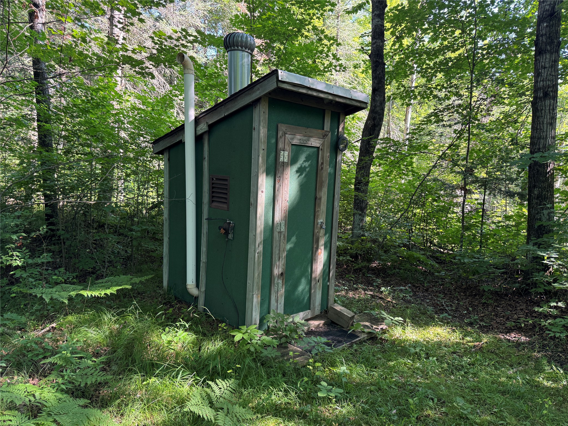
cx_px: 284
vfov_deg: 56.8
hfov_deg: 71.6
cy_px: 213
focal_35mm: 24
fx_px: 394
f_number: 1.78
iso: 125
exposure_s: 1/121
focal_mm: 6.76
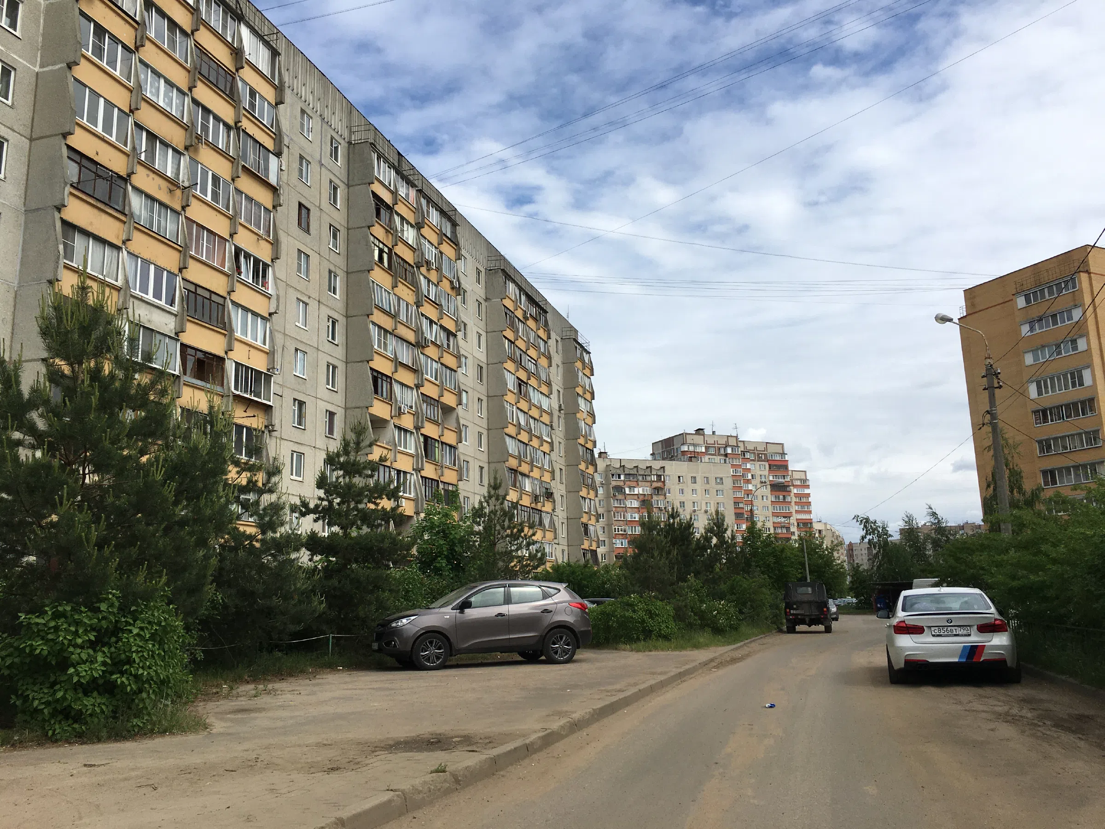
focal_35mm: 29
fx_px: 926
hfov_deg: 61.7
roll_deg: +0.7
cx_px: 552
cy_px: 414
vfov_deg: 48.2
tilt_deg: +11.4
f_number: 2.2
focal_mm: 4.15
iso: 25
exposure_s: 1/2481
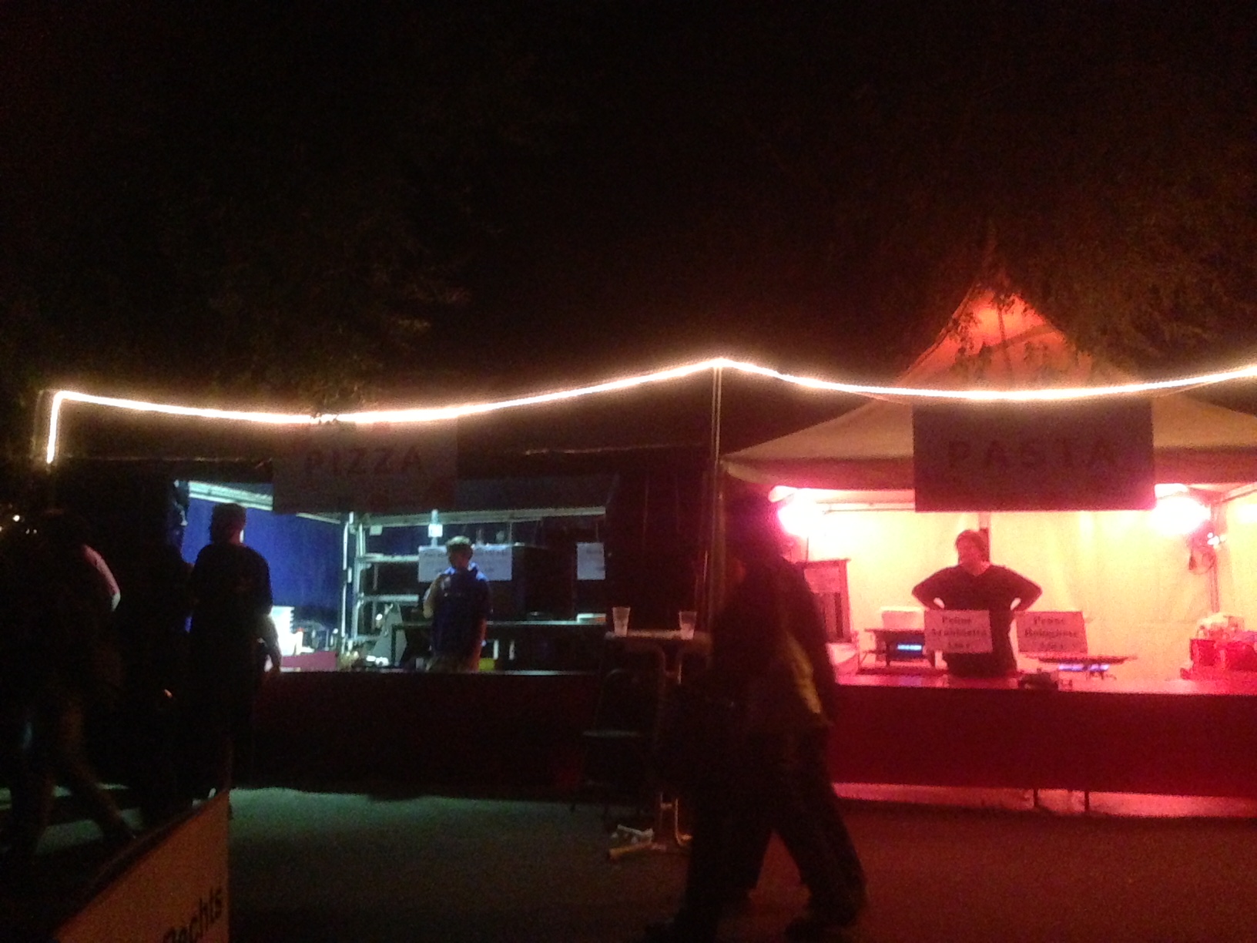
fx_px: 1198
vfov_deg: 42.9
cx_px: 628
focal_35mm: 33
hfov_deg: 55.4
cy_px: 472
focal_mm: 4.13
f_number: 2.4
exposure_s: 1/20
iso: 1250
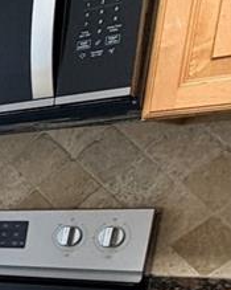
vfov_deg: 22.5
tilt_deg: -16.2
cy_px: 384
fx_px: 641
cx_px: -358
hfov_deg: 13.4
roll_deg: +1.7
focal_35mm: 75
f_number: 2.2
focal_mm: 2.22
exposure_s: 1/60
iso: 250
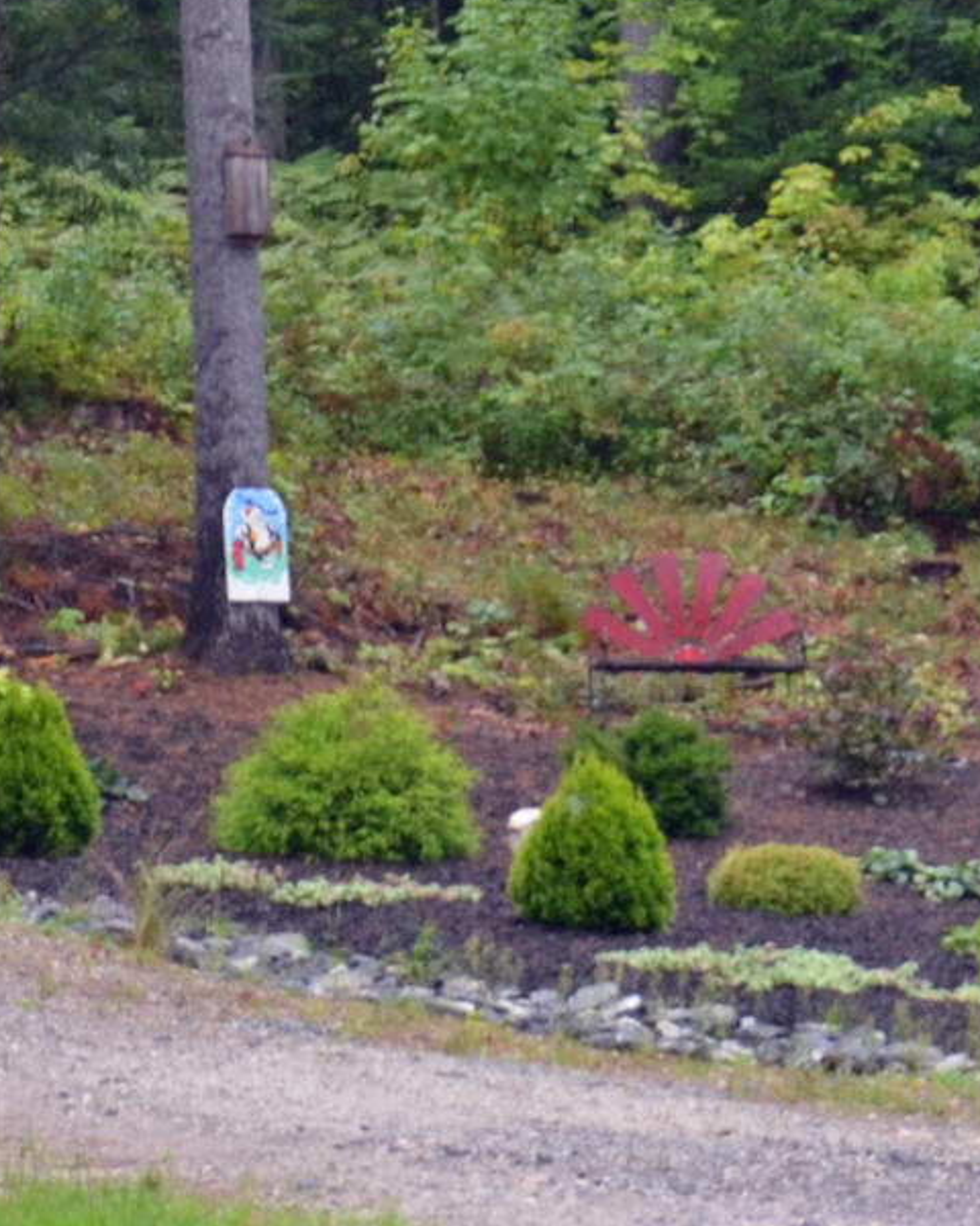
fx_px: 9680
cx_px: 80
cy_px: 446
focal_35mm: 267
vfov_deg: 7.2
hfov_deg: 5.8
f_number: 5.6
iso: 320
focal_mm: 38
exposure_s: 1/125
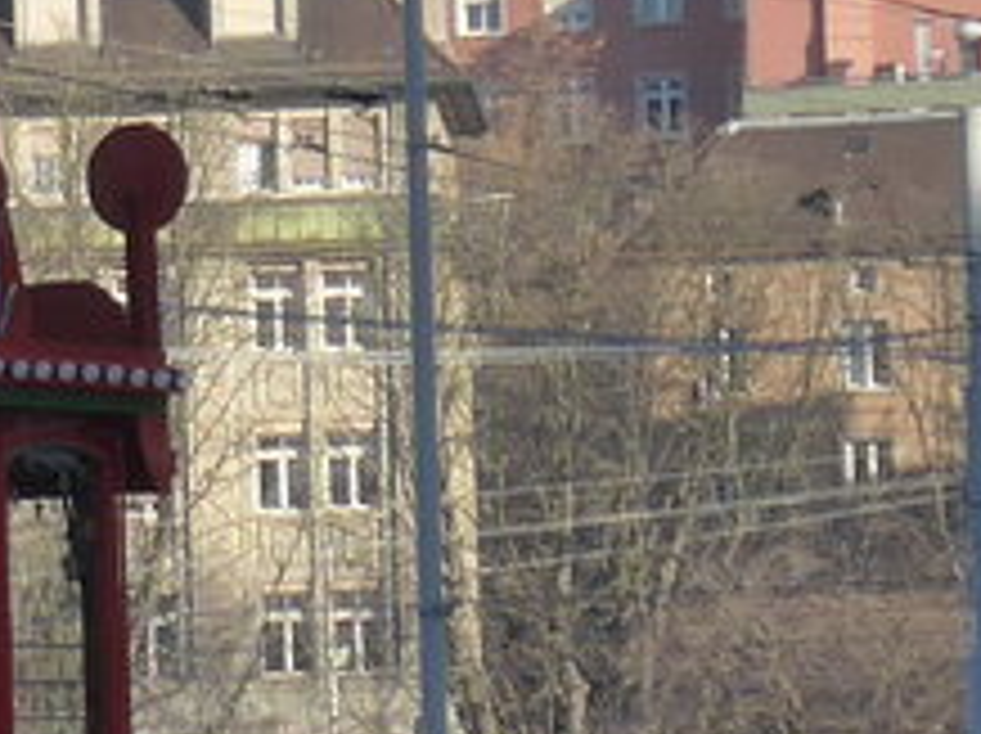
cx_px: -670
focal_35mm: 441
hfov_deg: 4.5
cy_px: -23
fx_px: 12484
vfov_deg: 3.4
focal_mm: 16
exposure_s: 1/320
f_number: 4.4
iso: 125
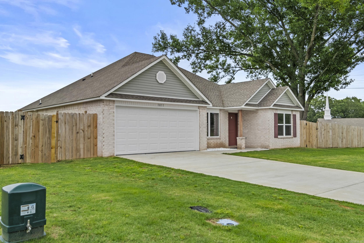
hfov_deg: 61.9
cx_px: 182
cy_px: 122
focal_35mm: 30
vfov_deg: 43.6
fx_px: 303
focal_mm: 20
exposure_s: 1/250
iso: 200
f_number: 7.1
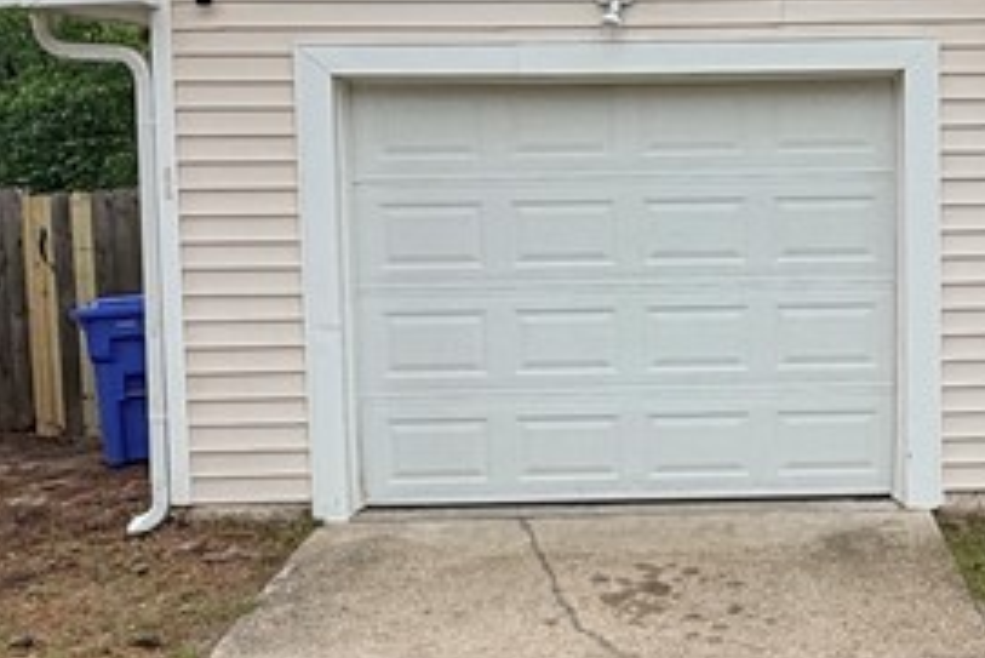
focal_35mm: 55
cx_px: 778
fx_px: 1506
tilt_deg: -3.0
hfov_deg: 35.2
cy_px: 225
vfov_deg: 24.5
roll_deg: +0.8
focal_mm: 2.22
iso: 40
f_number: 2.2
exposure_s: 1/672
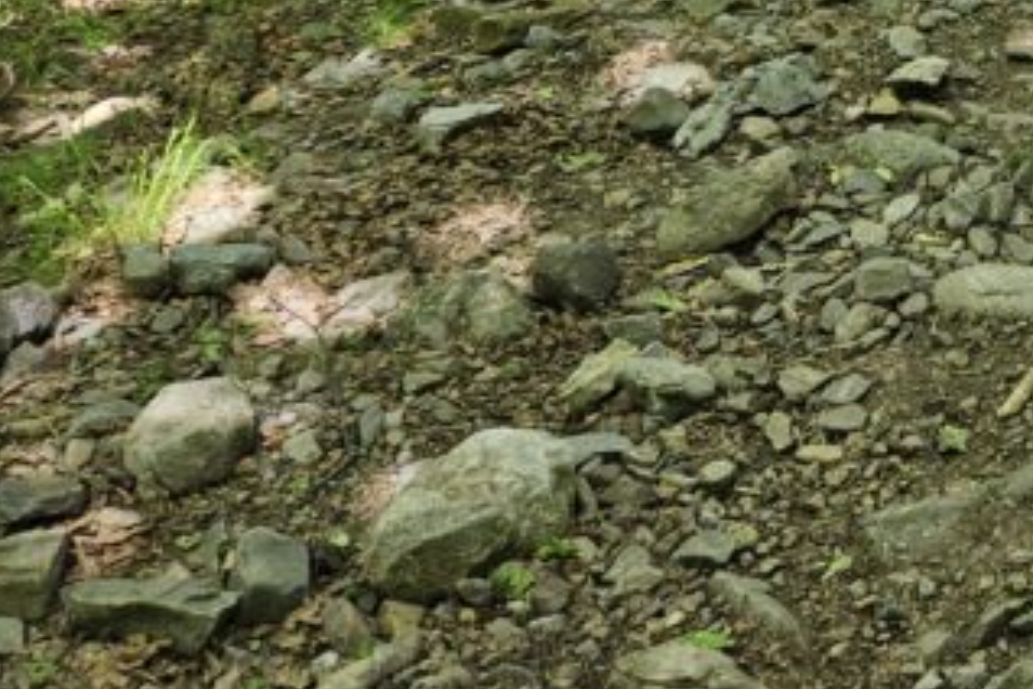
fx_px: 2209
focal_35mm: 77
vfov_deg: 15.4
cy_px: -523
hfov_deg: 24.0
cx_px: 1228
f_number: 1.8
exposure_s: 1/186
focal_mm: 5.4
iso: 25
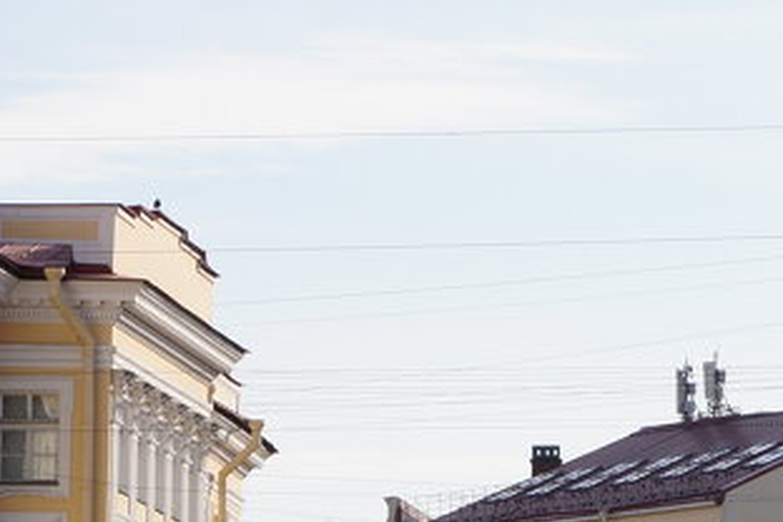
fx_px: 6892
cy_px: 802
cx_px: 562
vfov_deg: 4.3
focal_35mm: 317
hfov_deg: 6.5
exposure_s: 1/160
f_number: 9
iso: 100
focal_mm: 55
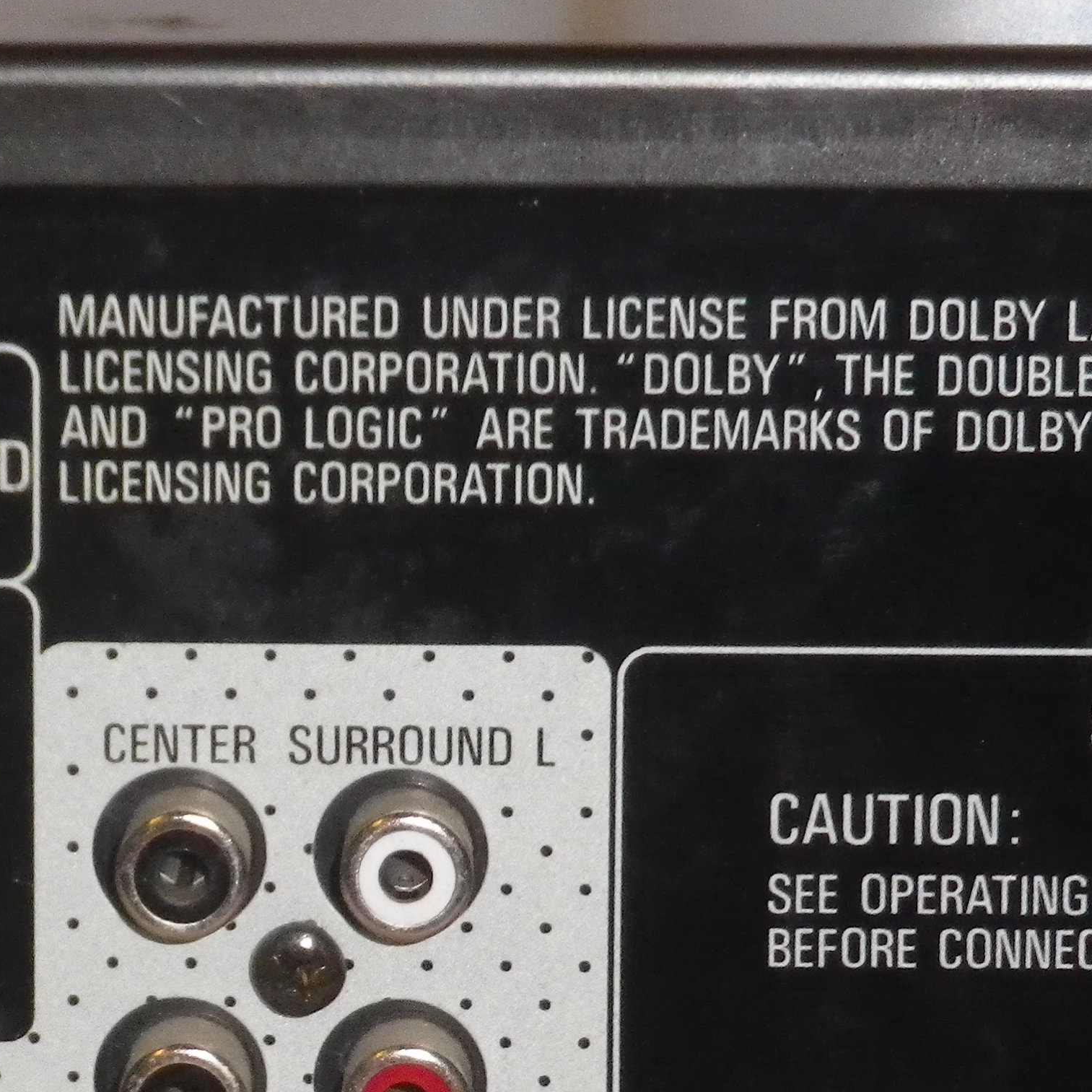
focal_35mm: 245
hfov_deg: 7.1
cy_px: 1034
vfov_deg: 7.1
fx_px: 8744
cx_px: 36
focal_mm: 16.4
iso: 400
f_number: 5
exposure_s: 1/80
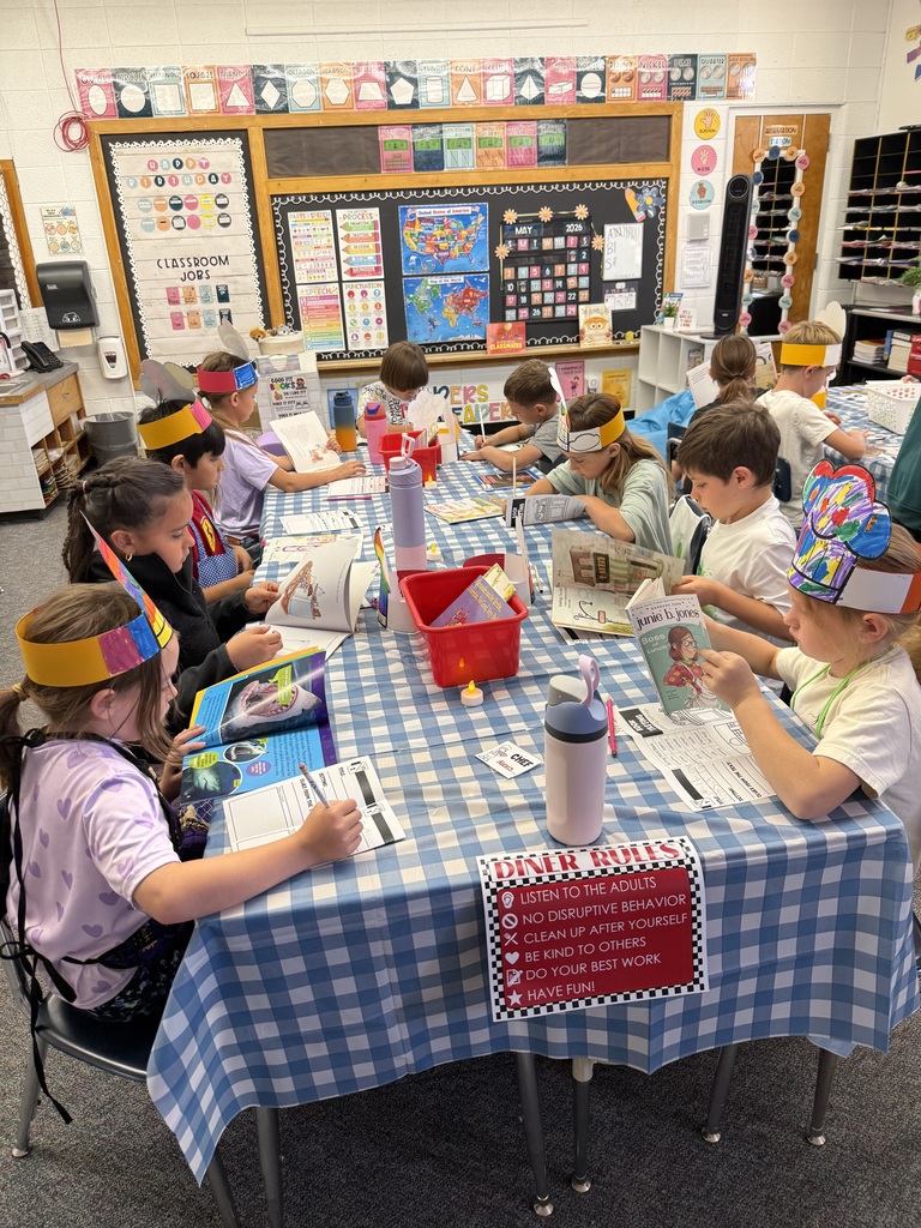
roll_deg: +1.8
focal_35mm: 24
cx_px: 460
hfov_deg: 56.8
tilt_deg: -23.0
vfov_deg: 71.6
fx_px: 851
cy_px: 614
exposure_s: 1/60
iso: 125
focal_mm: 6.76
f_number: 1.78
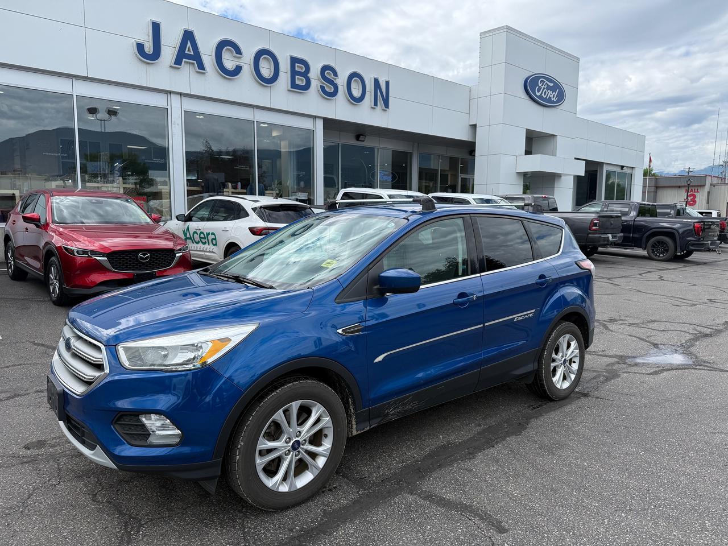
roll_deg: -0.8
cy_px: 273
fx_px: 505
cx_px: 364
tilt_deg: -5.4
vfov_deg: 56.8
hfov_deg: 71.6
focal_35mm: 24
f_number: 1.78
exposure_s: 1/2525
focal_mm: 6.76
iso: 80
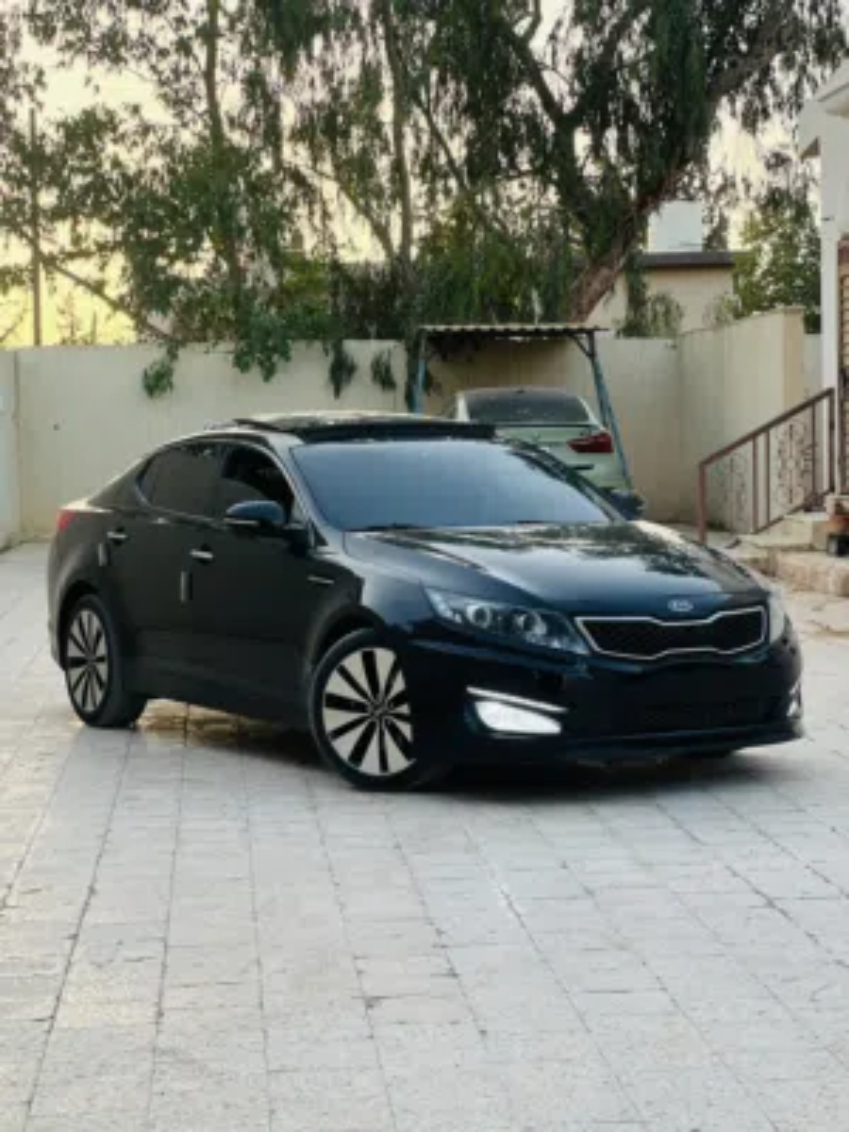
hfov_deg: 19.1
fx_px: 2518
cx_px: 424
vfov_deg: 25.3
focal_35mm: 77
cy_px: 566
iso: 100
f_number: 2.8
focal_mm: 9
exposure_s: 1/121
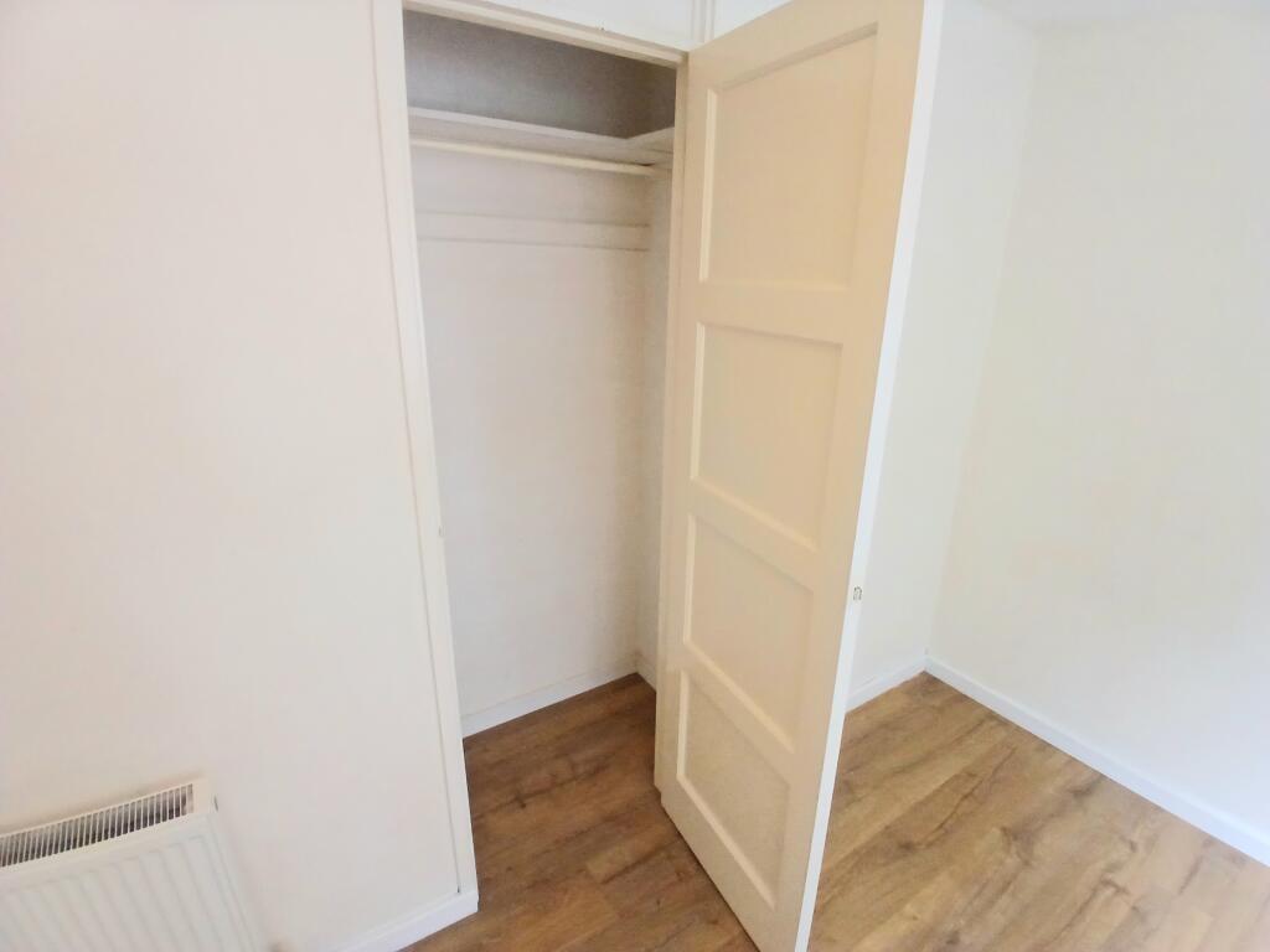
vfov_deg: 74.7
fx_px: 624
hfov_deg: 91.0
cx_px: 635
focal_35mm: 17
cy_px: 476
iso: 200
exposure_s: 1/33.3
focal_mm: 1.4
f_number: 2.2
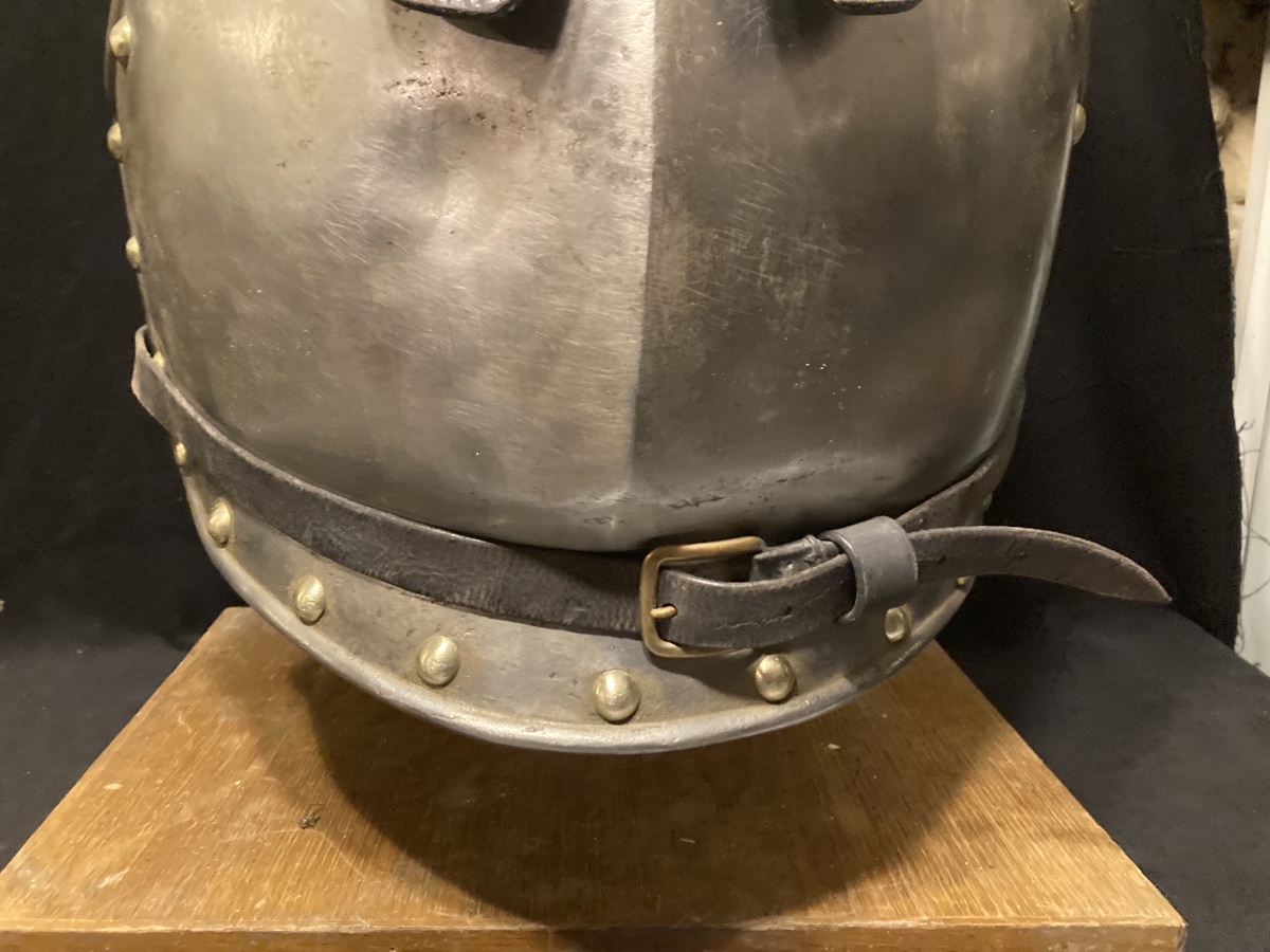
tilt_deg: -12.4
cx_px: 635
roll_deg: -1.7
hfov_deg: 63.4
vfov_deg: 49.7
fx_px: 1027
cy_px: 476
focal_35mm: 28
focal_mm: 3.99
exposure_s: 1/25
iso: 500
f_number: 1.8
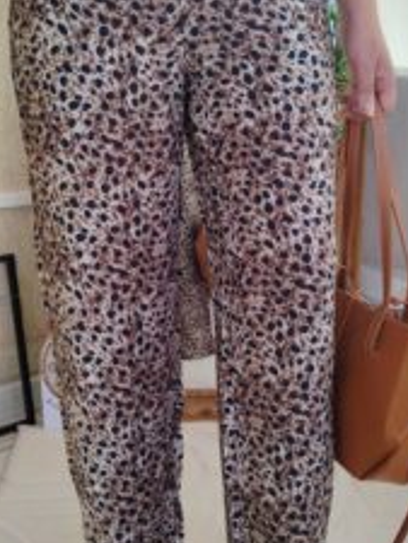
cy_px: 246
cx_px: 188
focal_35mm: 48
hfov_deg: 30.3
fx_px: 754
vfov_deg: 39.6
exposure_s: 1/320
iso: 50
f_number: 1.9
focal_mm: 6.12
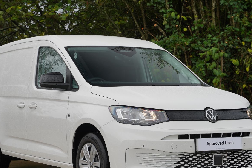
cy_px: 99
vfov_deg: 15.7
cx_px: 111
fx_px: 608
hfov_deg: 23.4
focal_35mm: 87
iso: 100
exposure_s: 1/125
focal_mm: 63.7
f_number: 5
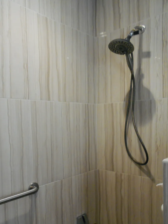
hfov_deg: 45.3
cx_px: 72
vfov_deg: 58.0
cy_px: 133
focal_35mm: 31
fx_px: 201
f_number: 3.2
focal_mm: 4.6
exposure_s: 1/30
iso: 220
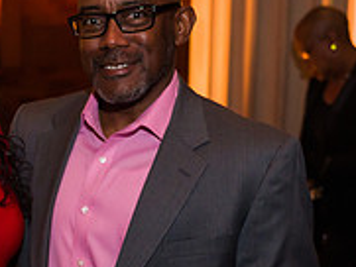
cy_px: 210
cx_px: 6
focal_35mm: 86
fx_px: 885
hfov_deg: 22.0
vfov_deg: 17.1
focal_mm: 28
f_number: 3.2
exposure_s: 1/200
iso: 1600
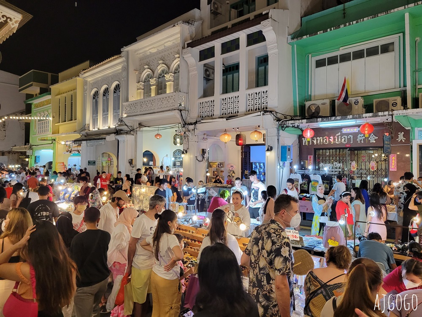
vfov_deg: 53.1
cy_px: 158
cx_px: 211
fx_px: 317
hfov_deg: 67.3
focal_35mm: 26
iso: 250
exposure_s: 1/100
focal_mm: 5.4
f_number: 1.8
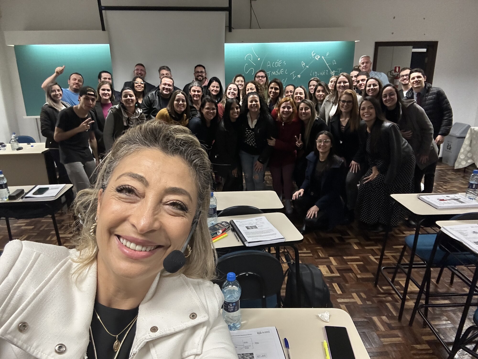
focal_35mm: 23
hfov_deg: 73.9
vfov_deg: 58.9
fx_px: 318
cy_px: 180
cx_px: 239
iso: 250
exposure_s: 1/60
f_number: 1.9
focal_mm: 2.69
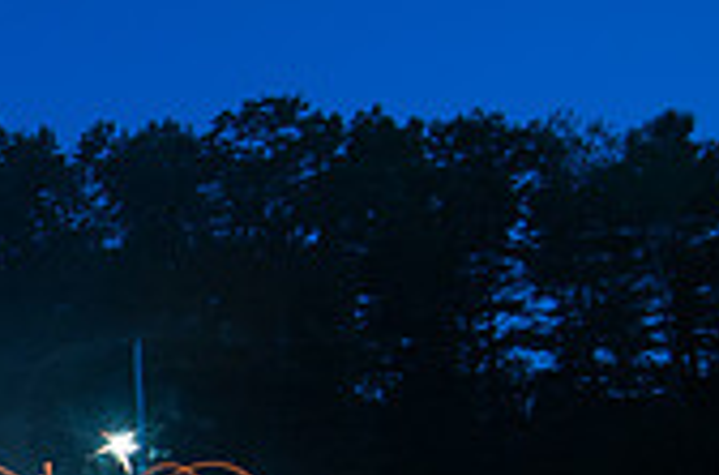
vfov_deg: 22.4
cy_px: 511
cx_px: -274
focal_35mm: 57
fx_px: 1135
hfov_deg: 27.6
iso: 200
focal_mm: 11
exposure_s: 2
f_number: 2.8
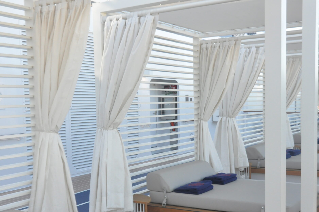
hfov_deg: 43.6
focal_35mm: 45
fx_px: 398
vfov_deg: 29.6
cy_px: 142
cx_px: 144
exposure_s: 1/1000
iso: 1250
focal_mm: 22
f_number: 7.1
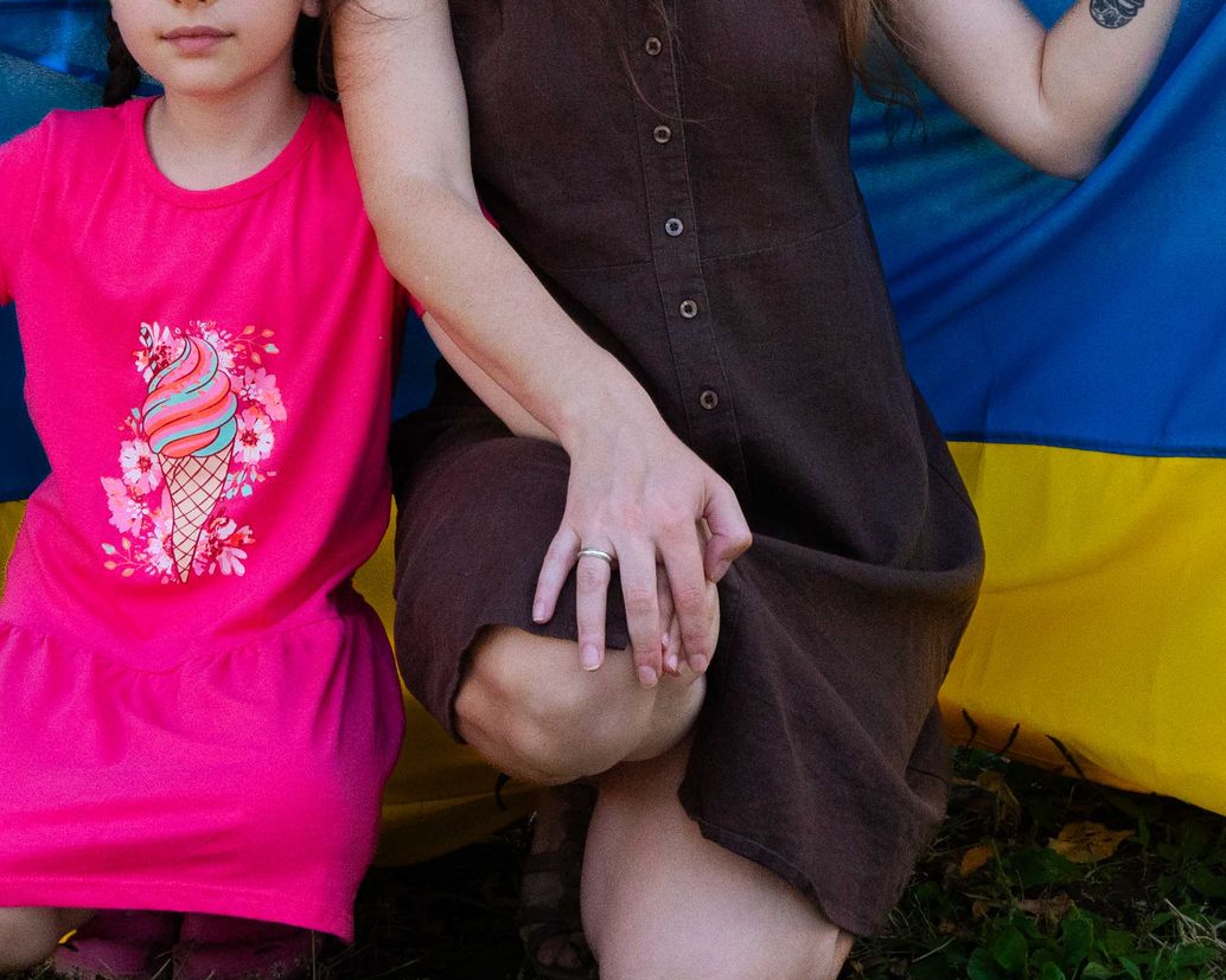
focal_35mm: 77
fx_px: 2794
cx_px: 585
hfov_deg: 24.7
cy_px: 144
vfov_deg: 19.6
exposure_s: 1/1000
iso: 2000
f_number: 11
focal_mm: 31
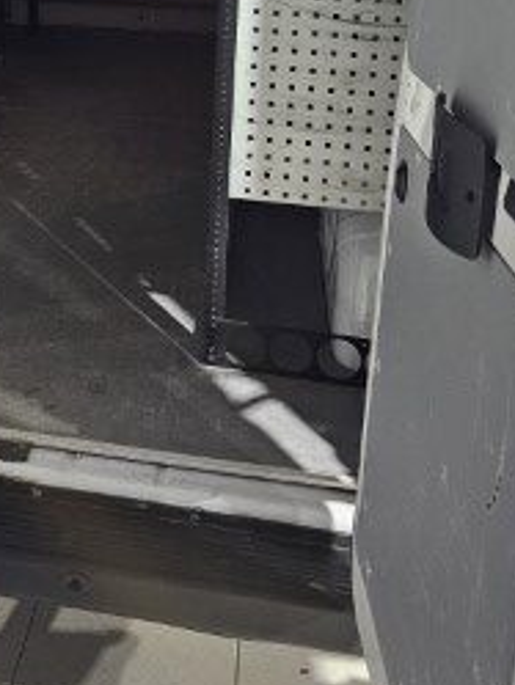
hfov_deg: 23.4
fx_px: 1169
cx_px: -39
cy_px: 0
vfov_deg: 30.4
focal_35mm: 59
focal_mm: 6.3
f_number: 1.7
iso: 500
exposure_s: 1/100
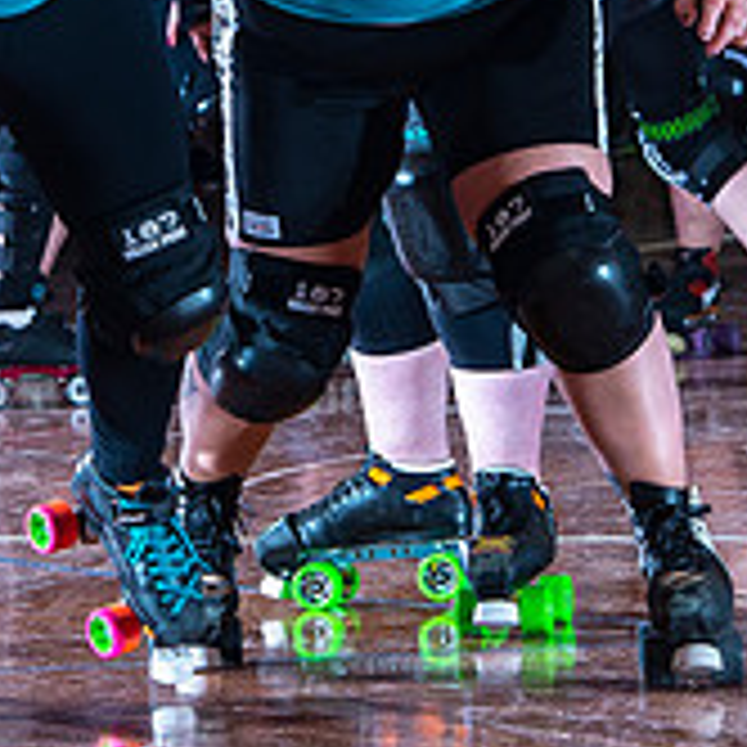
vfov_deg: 4.5
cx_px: 72
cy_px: -29
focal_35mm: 385
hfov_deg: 4.5
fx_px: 9400
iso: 800
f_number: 7.1
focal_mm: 130
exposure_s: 1/160
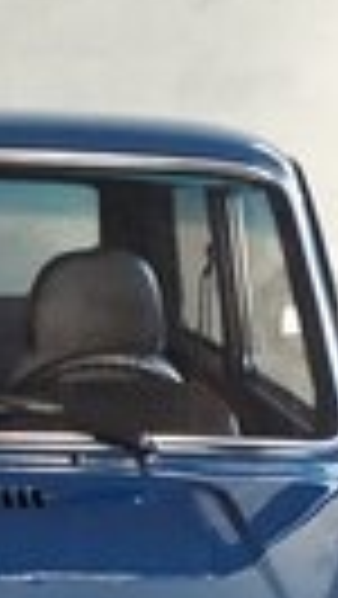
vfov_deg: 18.0
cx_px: -72
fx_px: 1749
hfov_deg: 10.8
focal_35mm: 110
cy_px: 796
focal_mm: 3.6
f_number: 1.9
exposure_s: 1/33
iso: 160
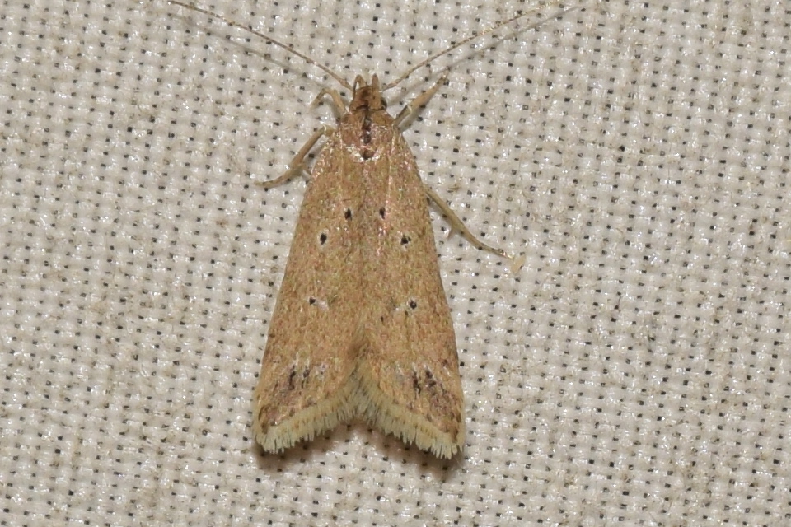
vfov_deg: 6.5
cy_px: 264
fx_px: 4614
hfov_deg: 9.8
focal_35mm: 210
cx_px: 396
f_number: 10
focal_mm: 140
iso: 125
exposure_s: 1/160
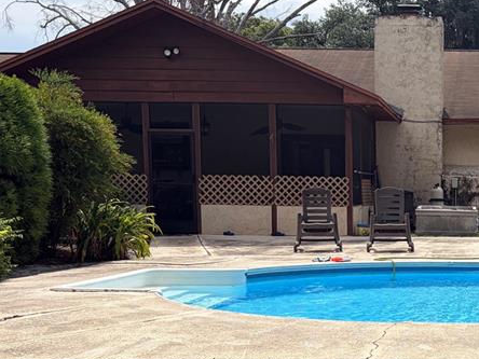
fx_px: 830
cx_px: 482
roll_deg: -1.9
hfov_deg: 29.9
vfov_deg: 24.1
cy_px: 278
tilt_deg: -6.4
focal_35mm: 60
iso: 64
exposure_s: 1/4950
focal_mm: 5.96
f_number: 1.6
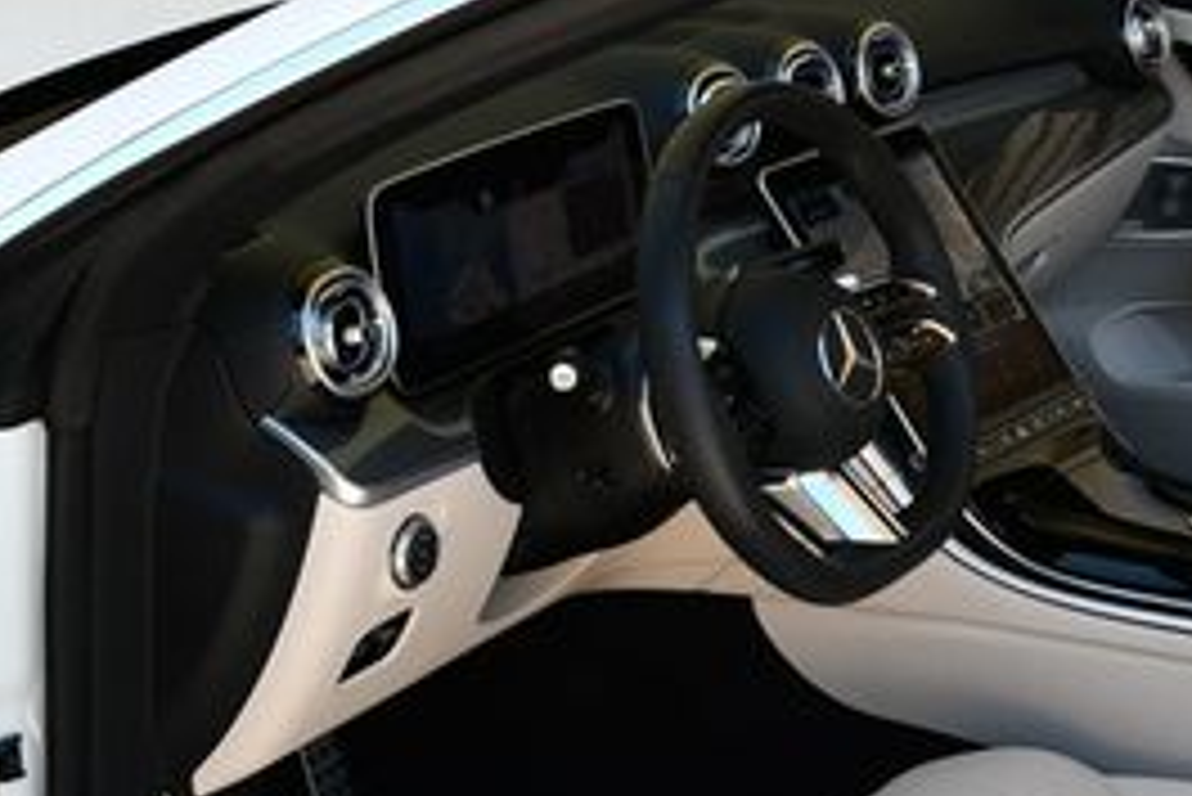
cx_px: 1143
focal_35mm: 87
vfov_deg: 15.6
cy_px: 639
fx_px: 2882
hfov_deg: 22.6
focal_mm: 18
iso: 220
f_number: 5.6
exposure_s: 1/250
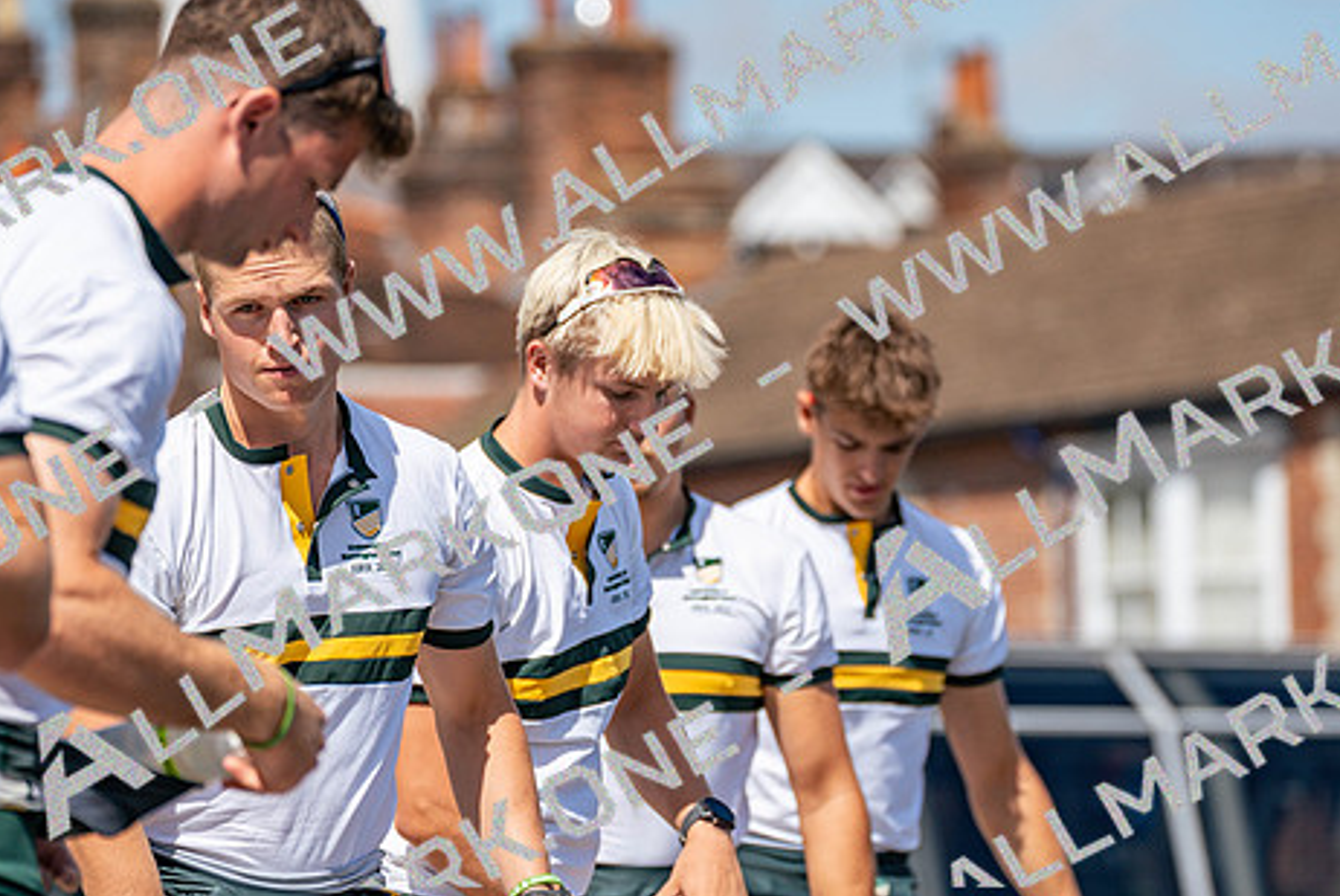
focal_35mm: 306
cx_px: 626
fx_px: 11400
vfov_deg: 4.5
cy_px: 390
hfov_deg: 6.7
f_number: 5.6
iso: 100
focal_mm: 244
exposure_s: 1/1600
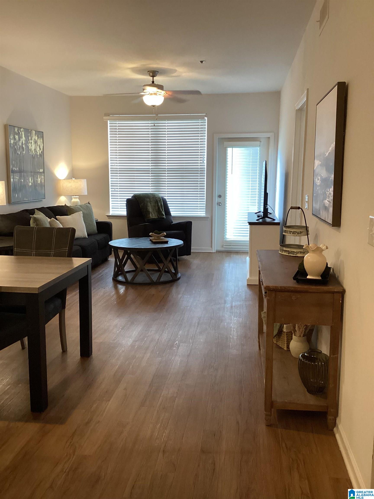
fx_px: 447
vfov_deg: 58.4
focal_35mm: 31
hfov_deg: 45.4
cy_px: 250
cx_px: 187
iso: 250
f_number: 2.4
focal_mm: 3.3
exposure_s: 1/60
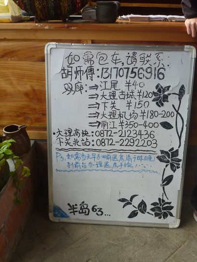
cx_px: 113
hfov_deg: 41.7
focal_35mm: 34
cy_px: 129
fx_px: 258
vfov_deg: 53.9
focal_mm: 4.9
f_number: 3.3
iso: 80
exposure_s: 1/100
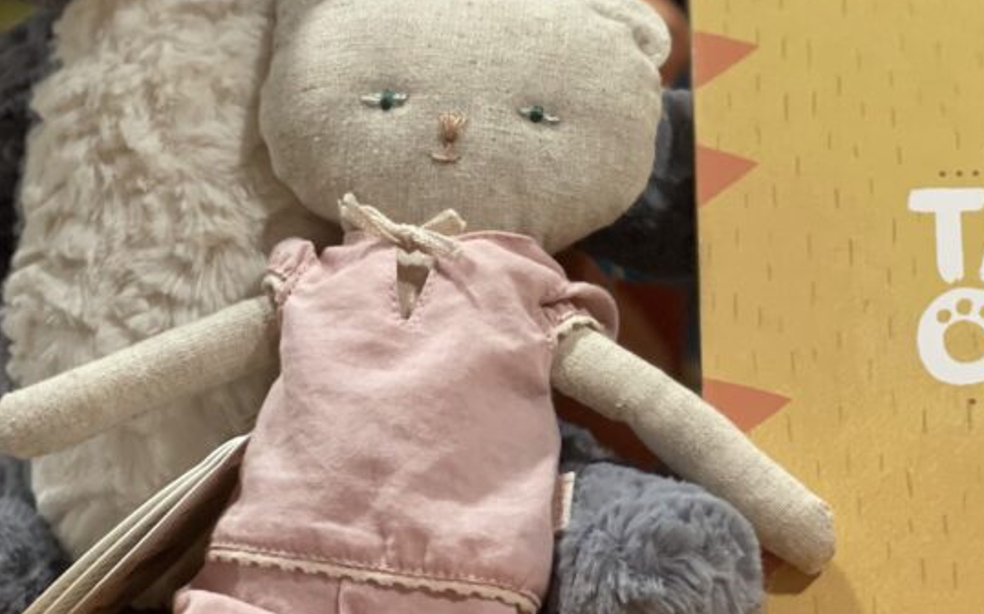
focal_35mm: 105
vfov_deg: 12.4
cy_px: 150
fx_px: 2815
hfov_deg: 19.8
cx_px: 571
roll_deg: +0.8
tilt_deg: -3.6
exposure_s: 1/34
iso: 200
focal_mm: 6
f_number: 2
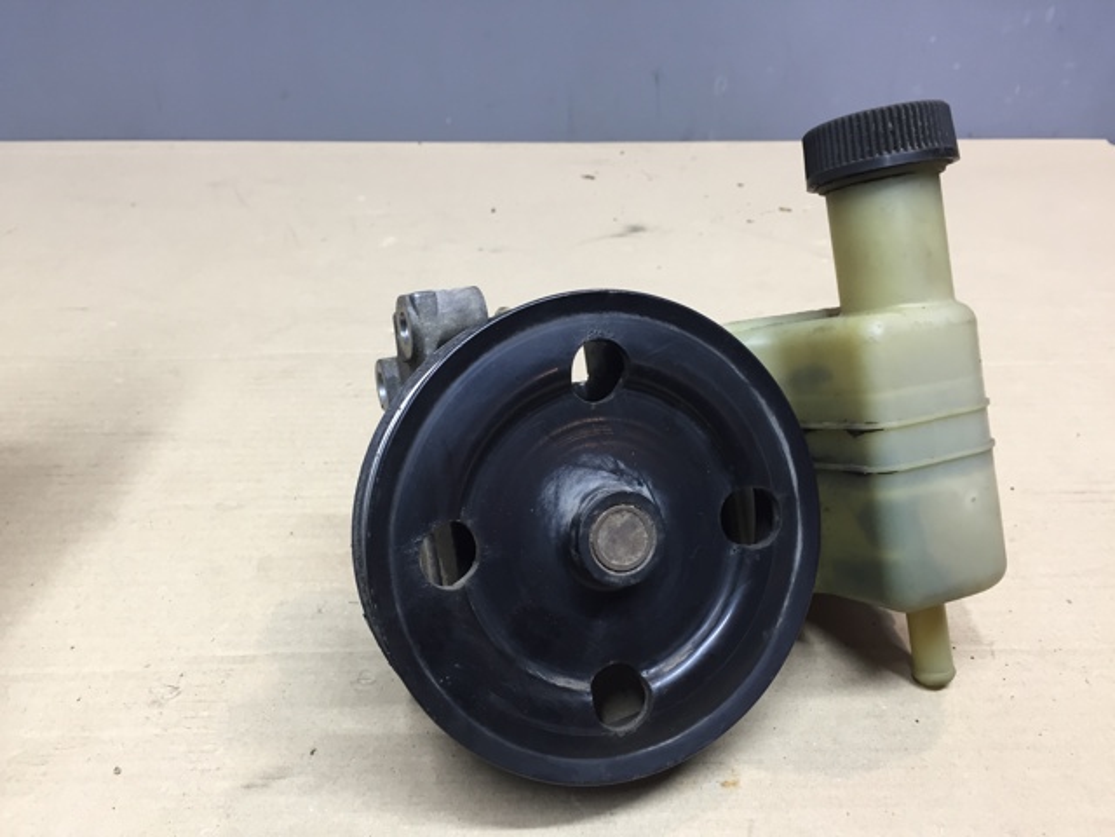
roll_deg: -1.6
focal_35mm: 29
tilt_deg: -31.5
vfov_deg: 48.2
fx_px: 934
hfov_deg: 61.7
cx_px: 558
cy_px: 418
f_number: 2.2
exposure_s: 1/33
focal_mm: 4.15
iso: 80
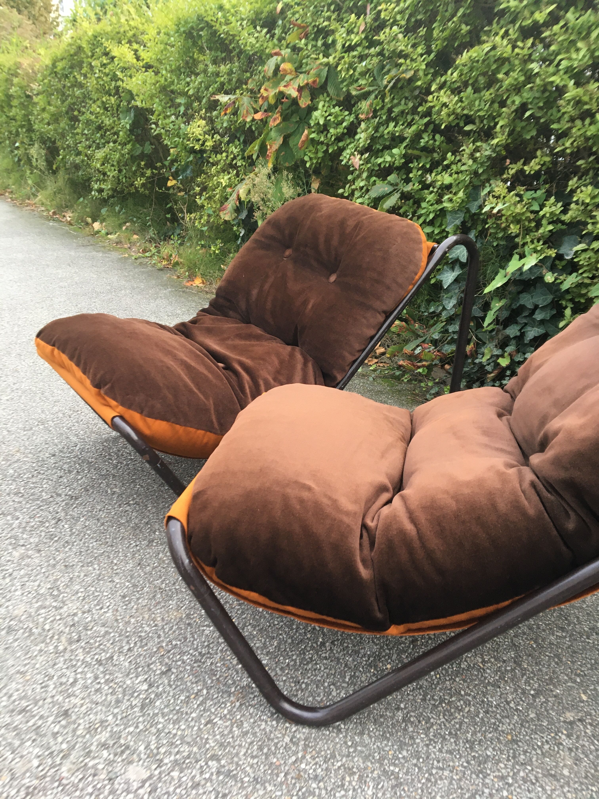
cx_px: 300
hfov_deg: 48.2
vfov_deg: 61.7
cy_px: 400
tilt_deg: -22.7
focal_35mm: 29
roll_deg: -1.0
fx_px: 669
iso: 100
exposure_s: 1/33
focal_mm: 4.15
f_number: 2.2
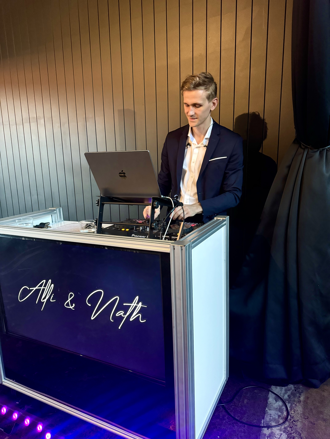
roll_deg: +0.6
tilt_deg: -10.8
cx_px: 165
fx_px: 305
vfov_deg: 71.6
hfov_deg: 56.8
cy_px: 220
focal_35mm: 24
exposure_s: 1/36
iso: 1000
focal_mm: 6.86
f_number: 1.78
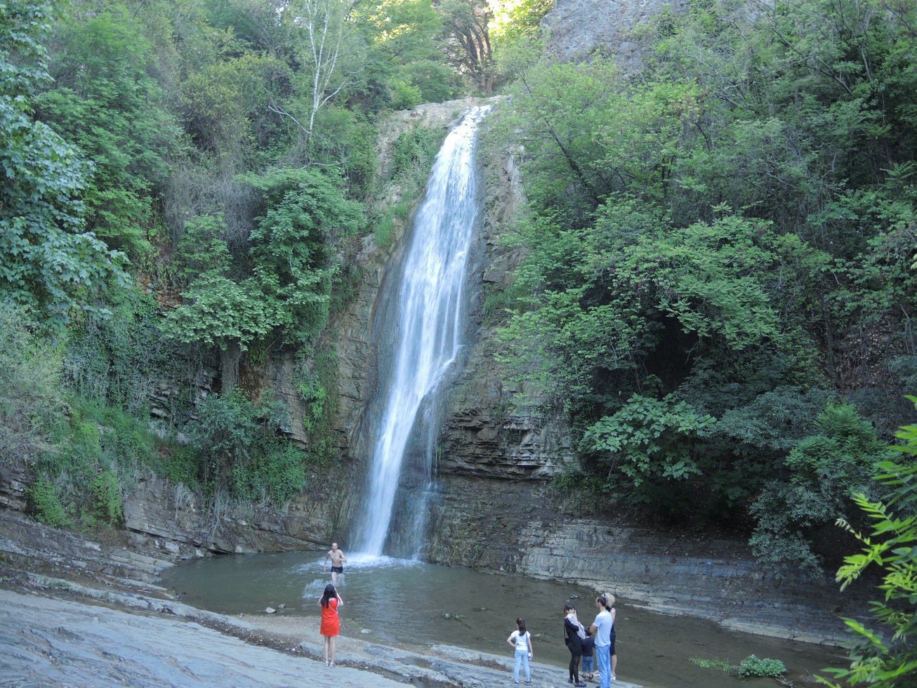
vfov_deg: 49.8
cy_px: 344
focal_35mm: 28
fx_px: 742
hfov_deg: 63.4
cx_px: 458
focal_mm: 6
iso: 80
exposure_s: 1/40
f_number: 2
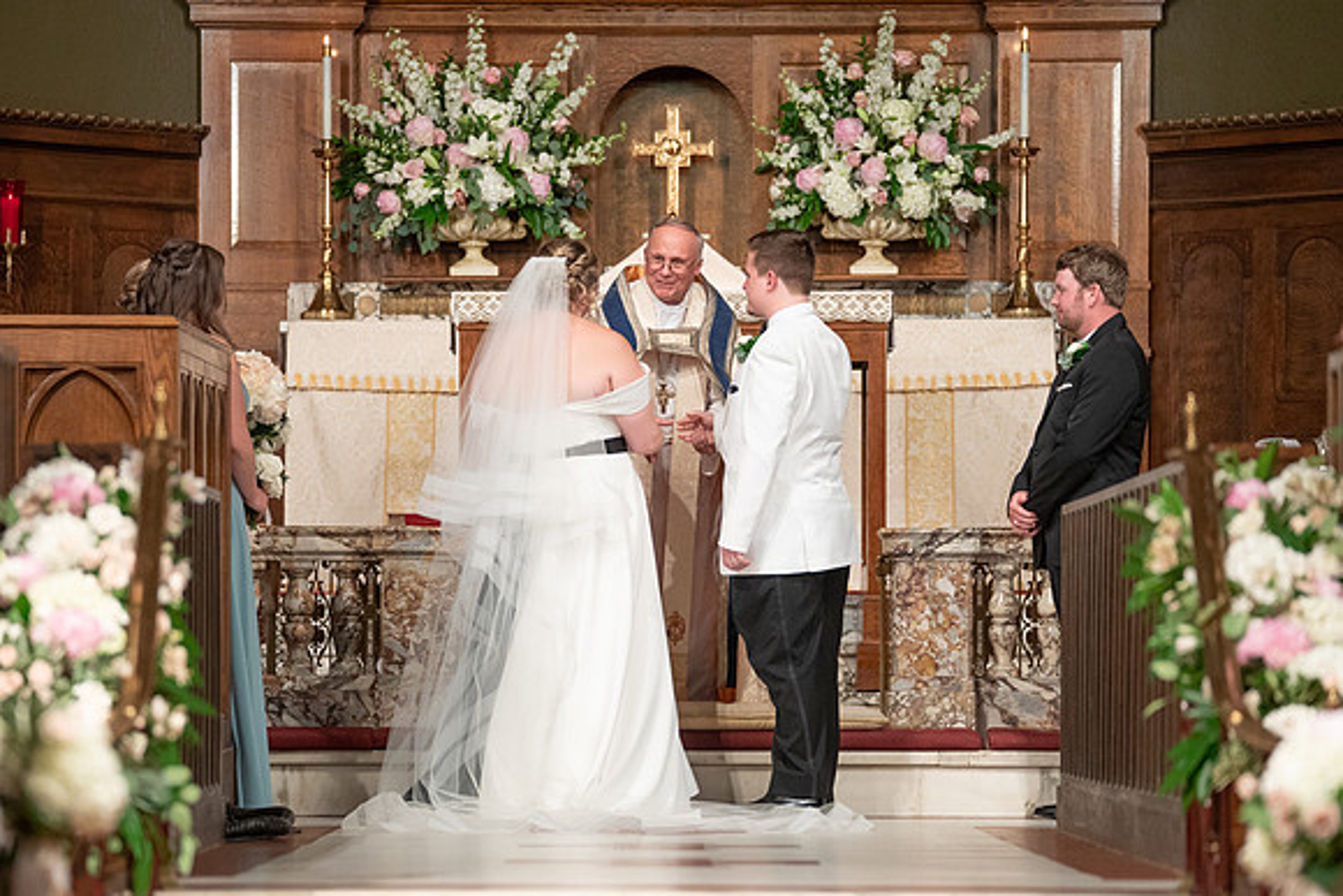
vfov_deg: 8.7
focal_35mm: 158
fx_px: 5898
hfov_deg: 13.0
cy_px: 492
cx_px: 610
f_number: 2.8
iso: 2000
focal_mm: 142
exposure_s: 1/160
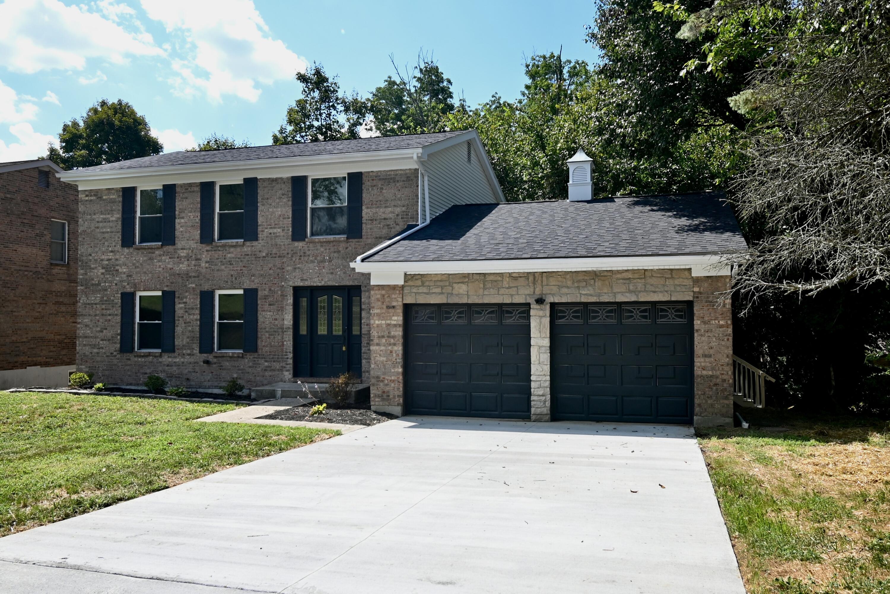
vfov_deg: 43.6
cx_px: 445
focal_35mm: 30
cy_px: 297
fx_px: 742
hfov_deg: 61.9
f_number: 9
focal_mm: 20
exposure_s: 1/320
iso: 250
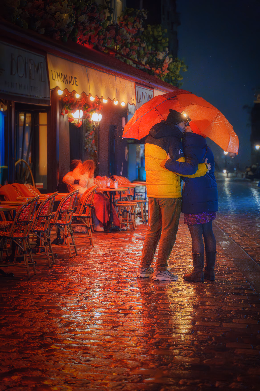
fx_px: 812
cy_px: 196
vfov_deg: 27.0
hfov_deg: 18.2
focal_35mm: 75
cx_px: 130
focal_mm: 75
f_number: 3.2
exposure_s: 1/250
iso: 3200
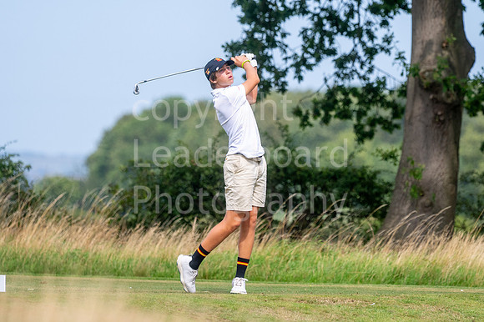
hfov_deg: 4.6
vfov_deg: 3.1
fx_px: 6046
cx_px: 242
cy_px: 161
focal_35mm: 450
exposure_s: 1/1600
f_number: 5
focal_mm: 300
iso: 250
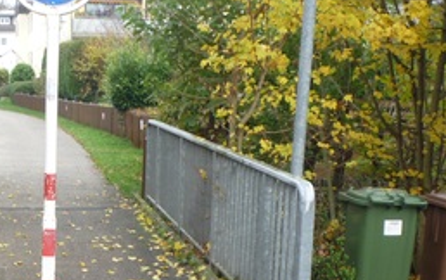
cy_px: 197
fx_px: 767
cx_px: 47
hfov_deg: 31.0
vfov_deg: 20.6
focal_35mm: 63
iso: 100
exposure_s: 1/100
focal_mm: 5.2
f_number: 3.3
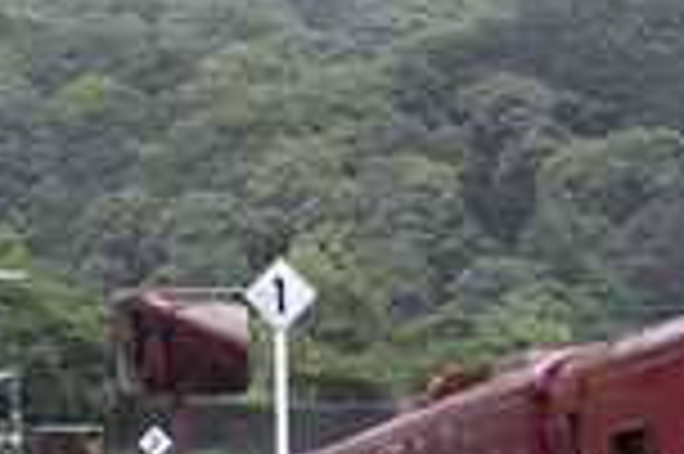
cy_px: 582
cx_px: 500
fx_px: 3758
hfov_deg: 10.4
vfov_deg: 6.9
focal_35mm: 198
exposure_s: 1/60
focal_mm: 50
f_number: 6.3
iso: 400
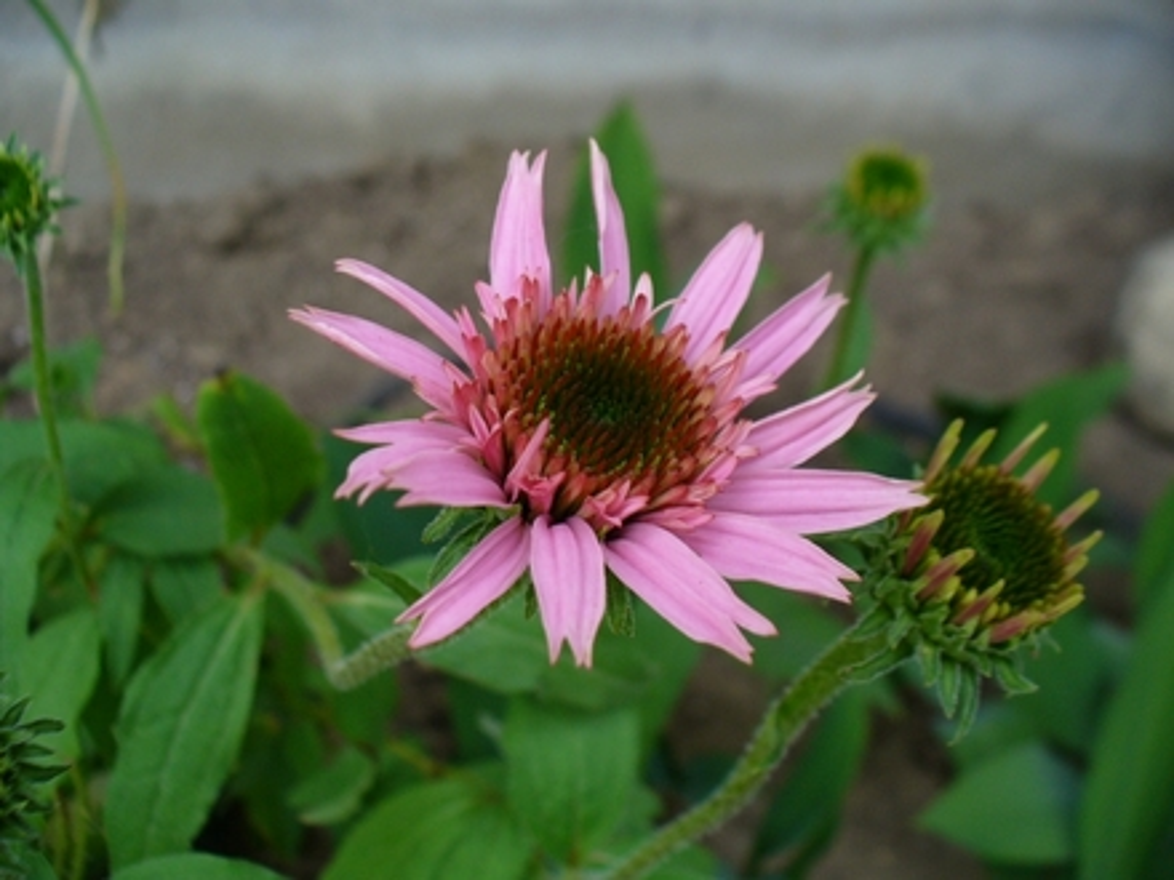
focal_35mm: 37
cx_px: 587
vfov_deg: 38.7
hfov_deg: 50.1
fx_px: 1255
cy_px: 440
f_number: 2.8
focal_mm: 6.1
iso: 100
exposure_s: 1/100
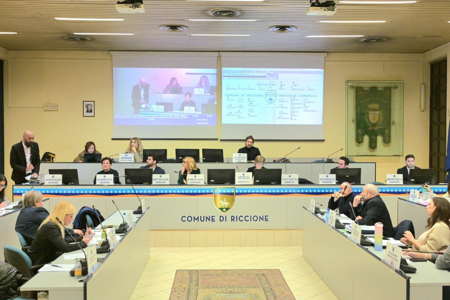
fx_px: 462
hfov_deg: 51.9
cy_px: 150
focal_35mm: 37
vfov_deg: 35.9
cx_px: 225
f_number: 6.3
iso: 5000
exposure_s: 1/161
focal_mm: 37
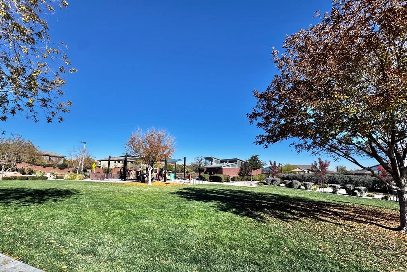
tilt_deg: +8.5
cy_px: 145
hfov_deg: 100.4
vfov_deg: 77.3
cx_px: 198
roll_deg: +0.0
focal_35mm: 15
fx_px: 170
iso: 50
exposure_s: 1/2028
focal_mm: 2.22
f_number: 2.2
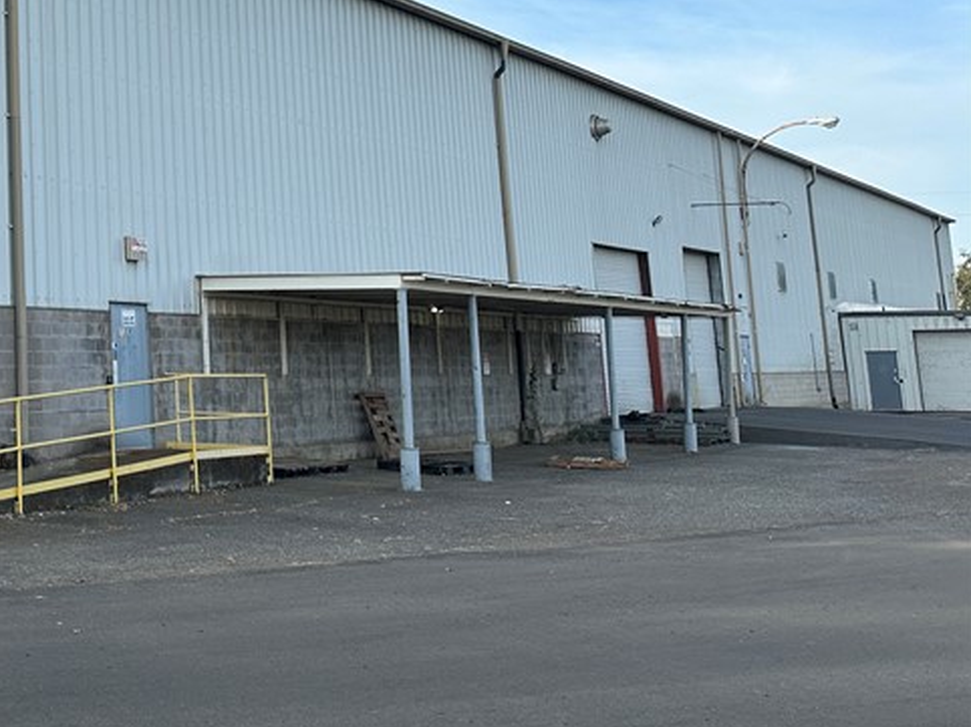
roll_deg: +0.4
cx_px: -54
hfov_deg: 33.5
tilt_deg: +9.8
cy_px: 95
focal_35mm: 51
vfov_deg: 27.7
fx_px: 1430
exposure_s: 1/2299
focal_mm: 6.86
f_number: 1.78
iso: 80
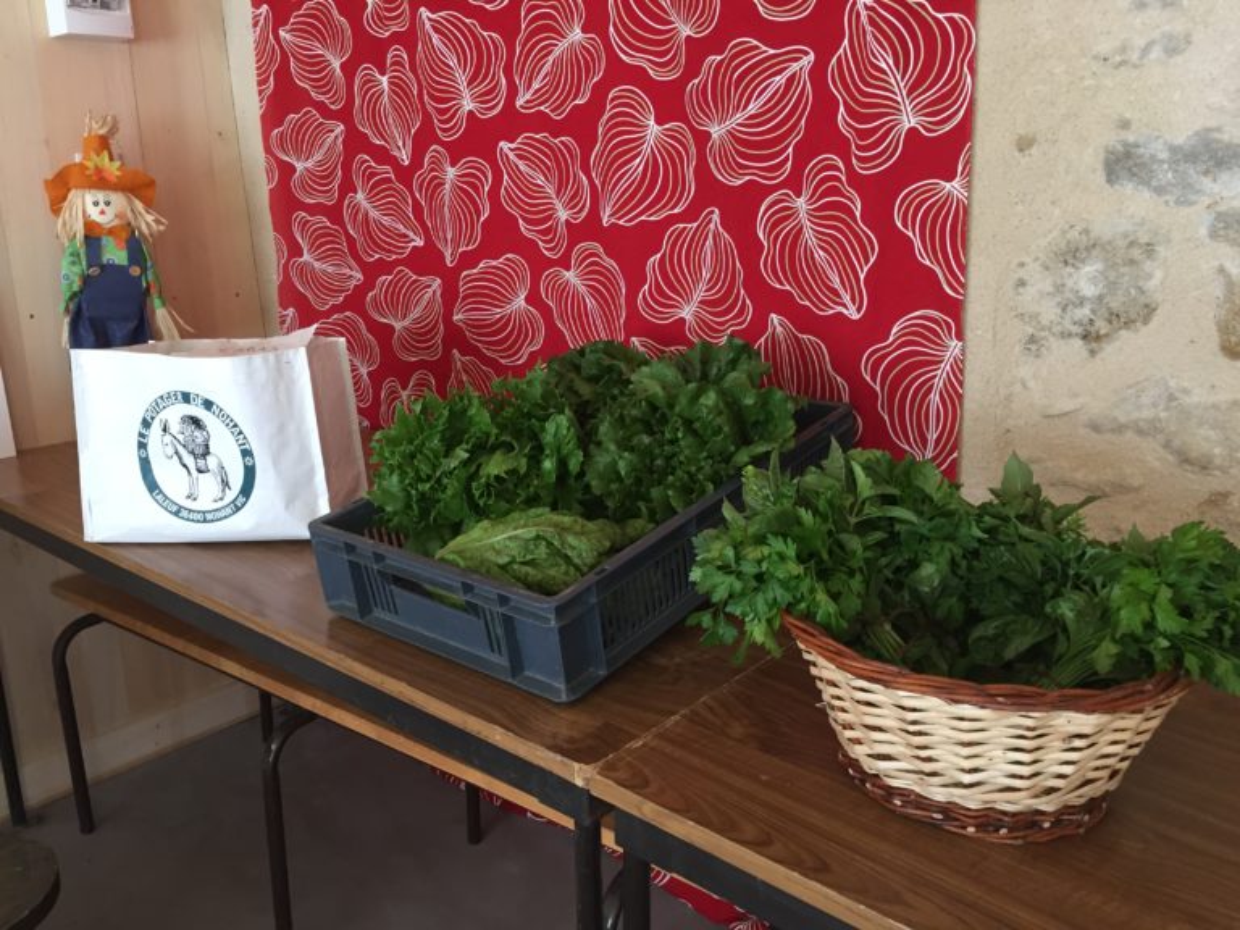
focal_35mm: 29
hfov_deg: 61.7
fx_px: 1039
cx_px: 620
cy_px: 465
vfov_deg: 48.2
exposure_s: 1/33
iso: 160
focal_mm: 4.15
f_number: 2.2
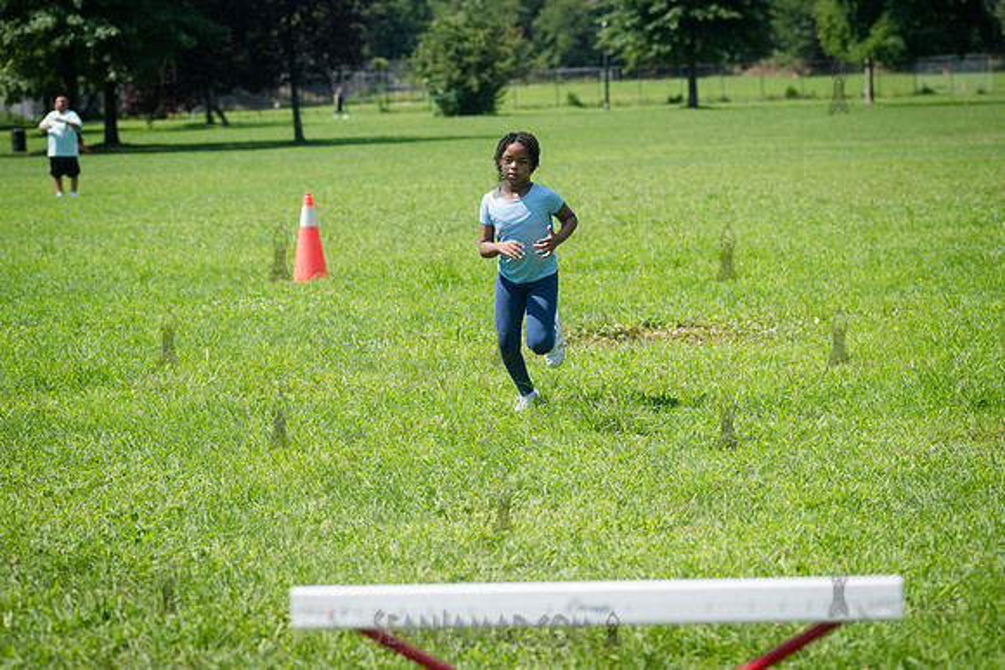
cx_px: 500
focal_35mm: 116
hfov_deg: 17.7
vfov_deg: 11.8
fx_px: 3235
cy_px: 282
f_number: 4
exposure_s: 1/1250
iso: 200
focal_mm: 100
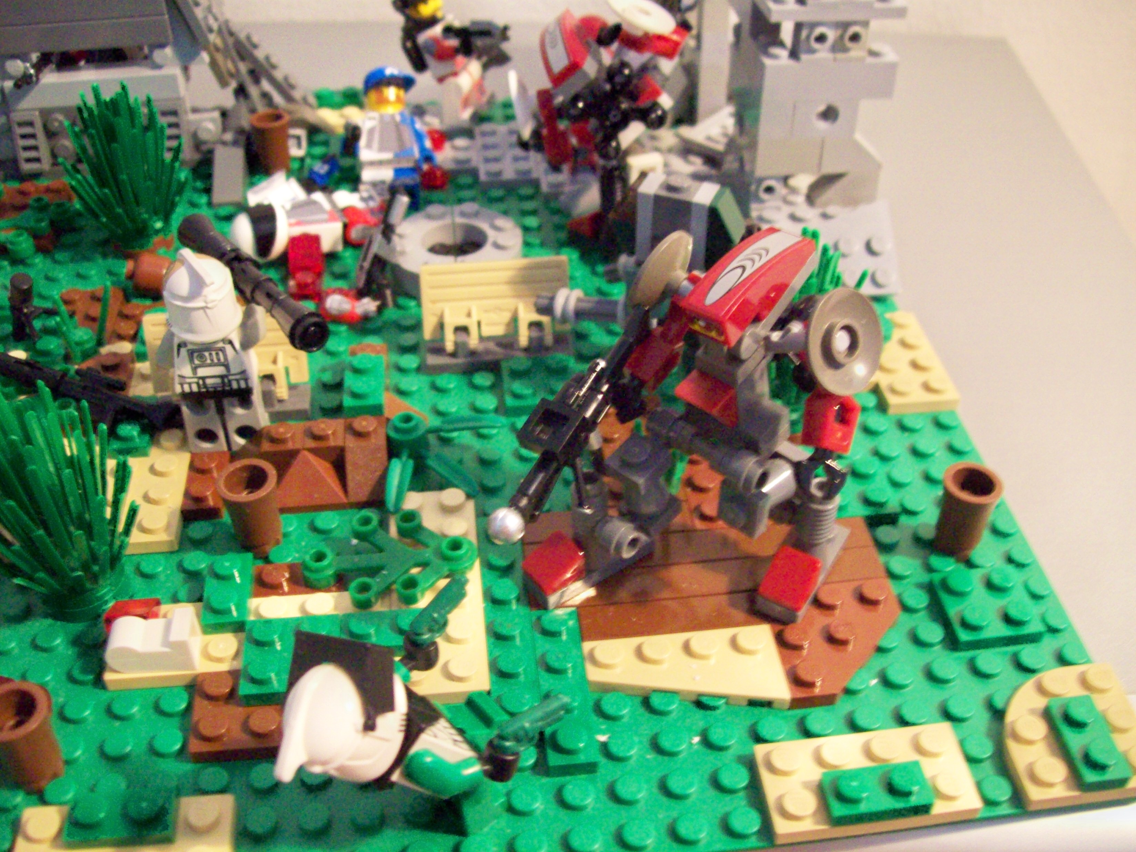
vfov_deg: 39.7
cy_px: 426
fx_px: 1181
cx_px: 568
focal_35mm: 36
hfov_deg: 51.4
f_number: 2.7
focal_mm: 6
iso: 200
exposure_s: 1/8
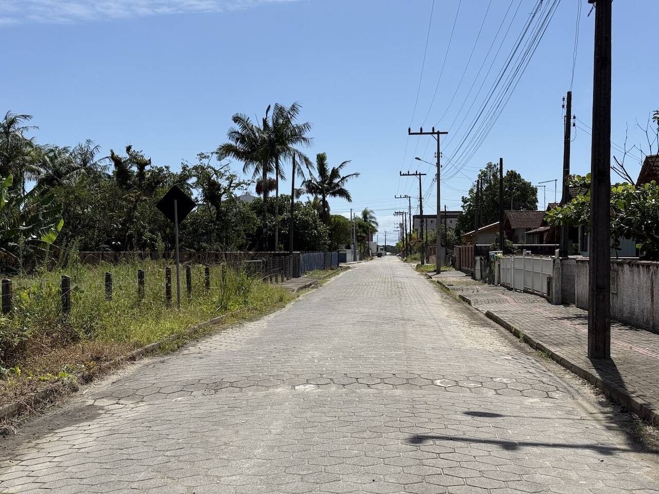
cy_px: 247
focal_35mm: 48
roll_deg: +0.1
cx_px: 330
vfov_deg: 30.3
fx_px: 914
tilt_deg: +0.2
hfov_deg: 39.7
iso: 80
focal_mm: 6.76
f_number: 1.78
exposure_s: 1/8772
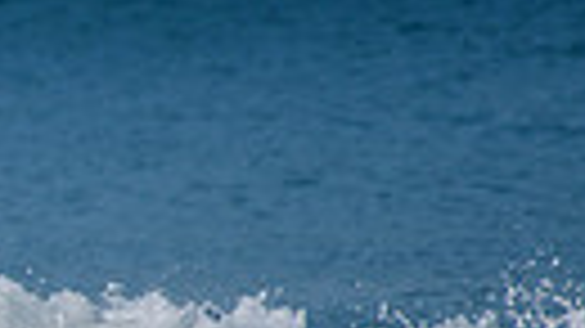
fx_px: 36298
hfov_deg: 0.9
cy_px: 389
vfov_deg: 0.5
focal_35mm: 2341
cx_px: -608
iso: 200
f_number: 5.6
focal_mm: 500
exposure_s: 1/2000
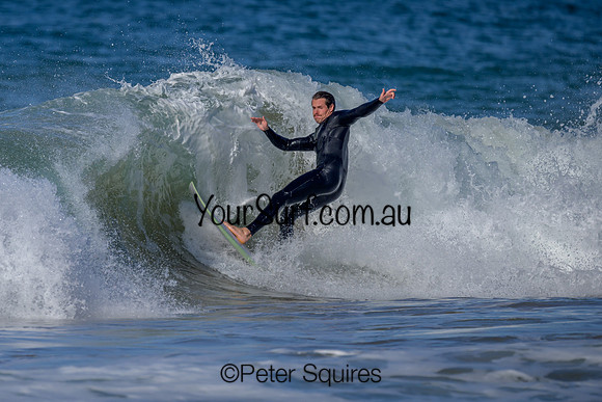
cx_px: 188
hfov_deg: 1.9
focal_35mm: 1100
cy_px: 243
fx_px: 18396
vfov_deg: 1.3
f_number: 6.3
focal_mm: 800
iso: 160
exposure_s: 1/2000
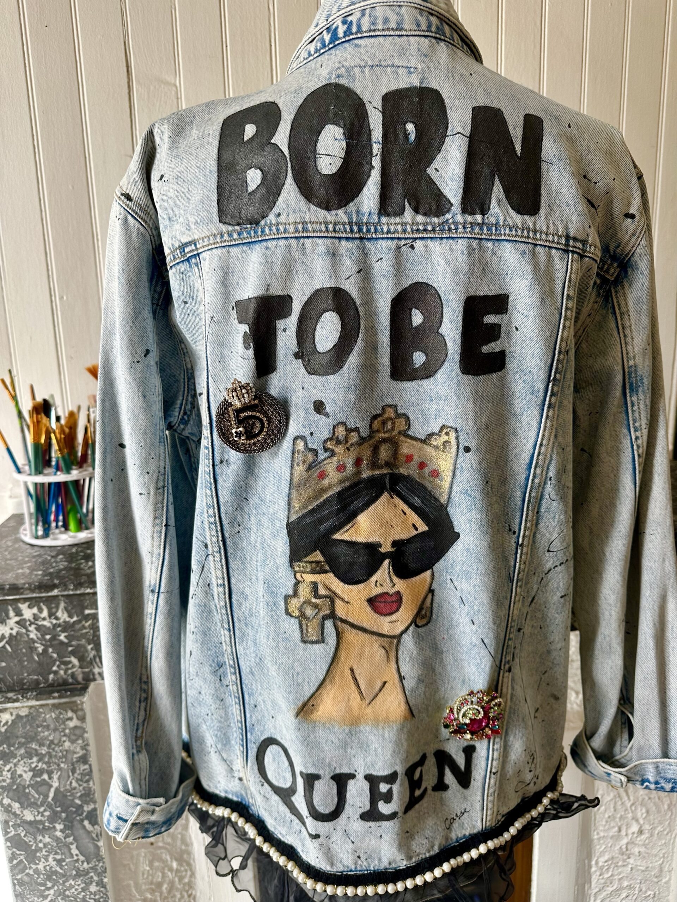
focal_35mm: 24
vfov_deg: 71.6
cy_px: 451
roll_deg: +2.5
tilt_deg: -12.6
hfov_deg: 56.8
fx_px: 626
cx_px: 338
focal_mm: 6.86
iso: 64
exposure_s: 1/150
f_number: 1.78
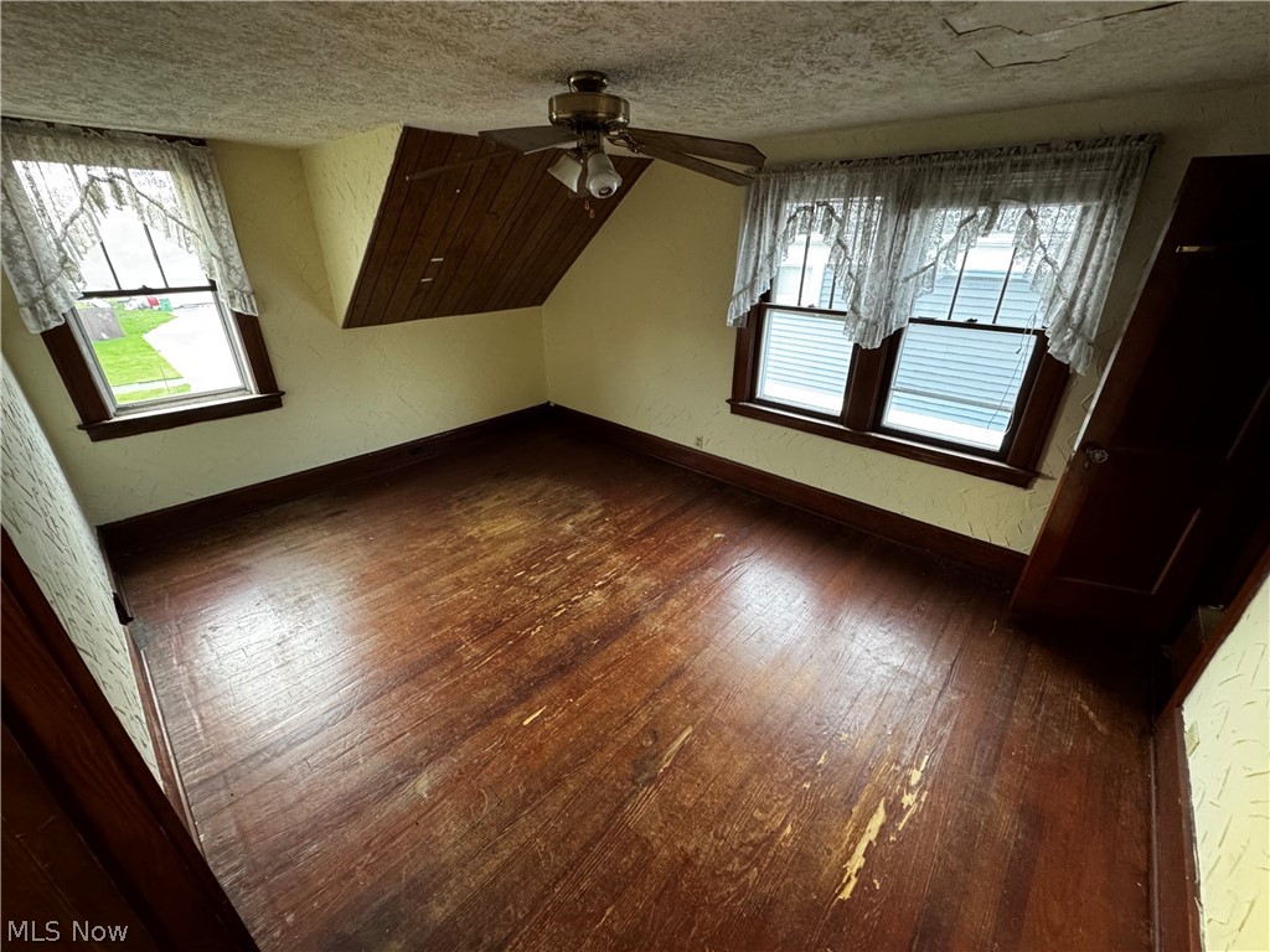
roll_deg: -1.3
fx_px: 514
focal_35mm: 14
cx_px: 635
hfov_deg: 102.1
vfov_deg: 85.7
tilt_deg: -26.5
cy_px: 476
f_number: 2.2
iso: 640
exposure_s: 1/60
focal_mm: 2.22
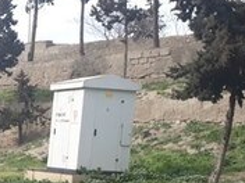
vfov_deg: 14.1
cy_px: 239
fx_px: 715
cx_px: -136
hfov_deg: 17.3
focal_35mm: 101
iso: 40
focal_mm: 3.6
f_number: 1.9
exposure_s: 1/571
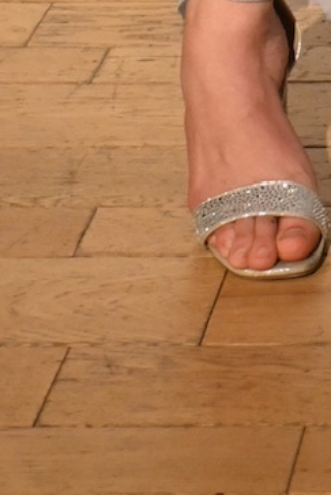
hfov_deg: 6.3
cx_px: 821
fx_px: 2879
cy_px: -1055
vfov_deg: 8.2
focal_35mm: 209
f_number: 4
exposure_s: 1/125
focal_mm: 22
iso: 1000
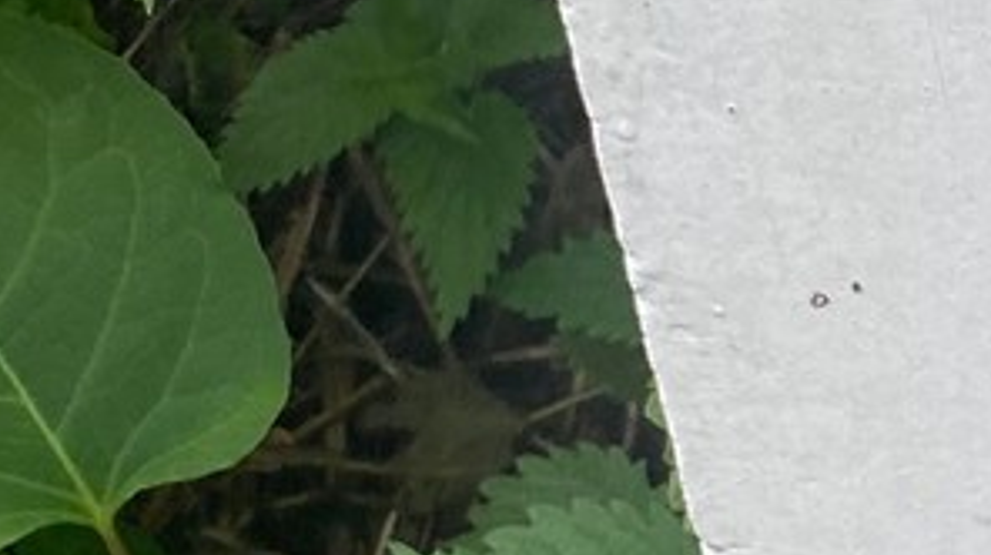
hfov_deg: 12.6
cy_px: 361
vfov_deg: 8.8
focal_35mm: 138
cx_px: 2290
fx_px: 3624
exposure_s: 1/277
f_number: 1.8
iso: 32
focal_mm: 4.25
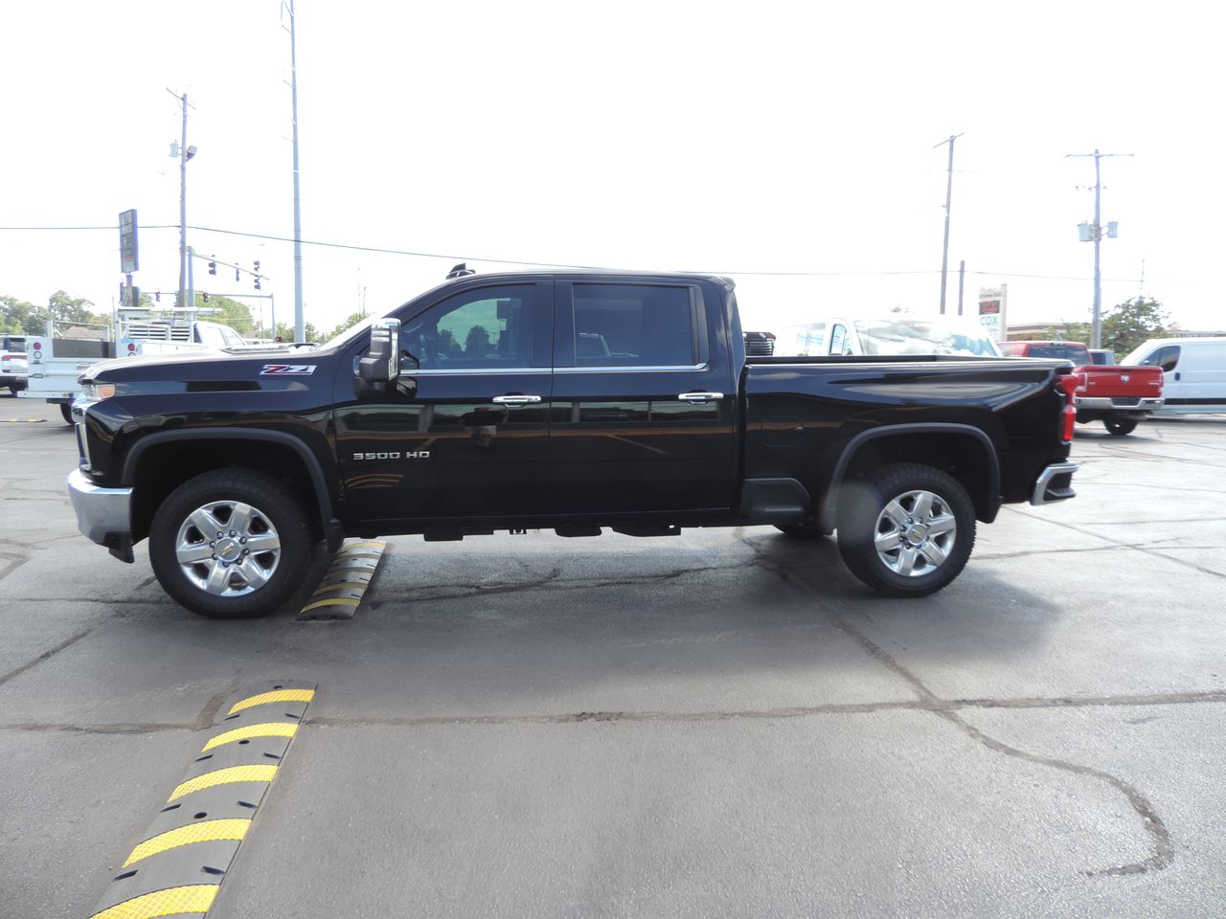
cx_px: 613
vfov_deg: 56.8
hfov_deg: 71.6
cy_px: 460
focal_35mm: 24
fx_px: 850
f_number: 3
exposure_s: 1/200
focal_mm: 4.3
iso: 80
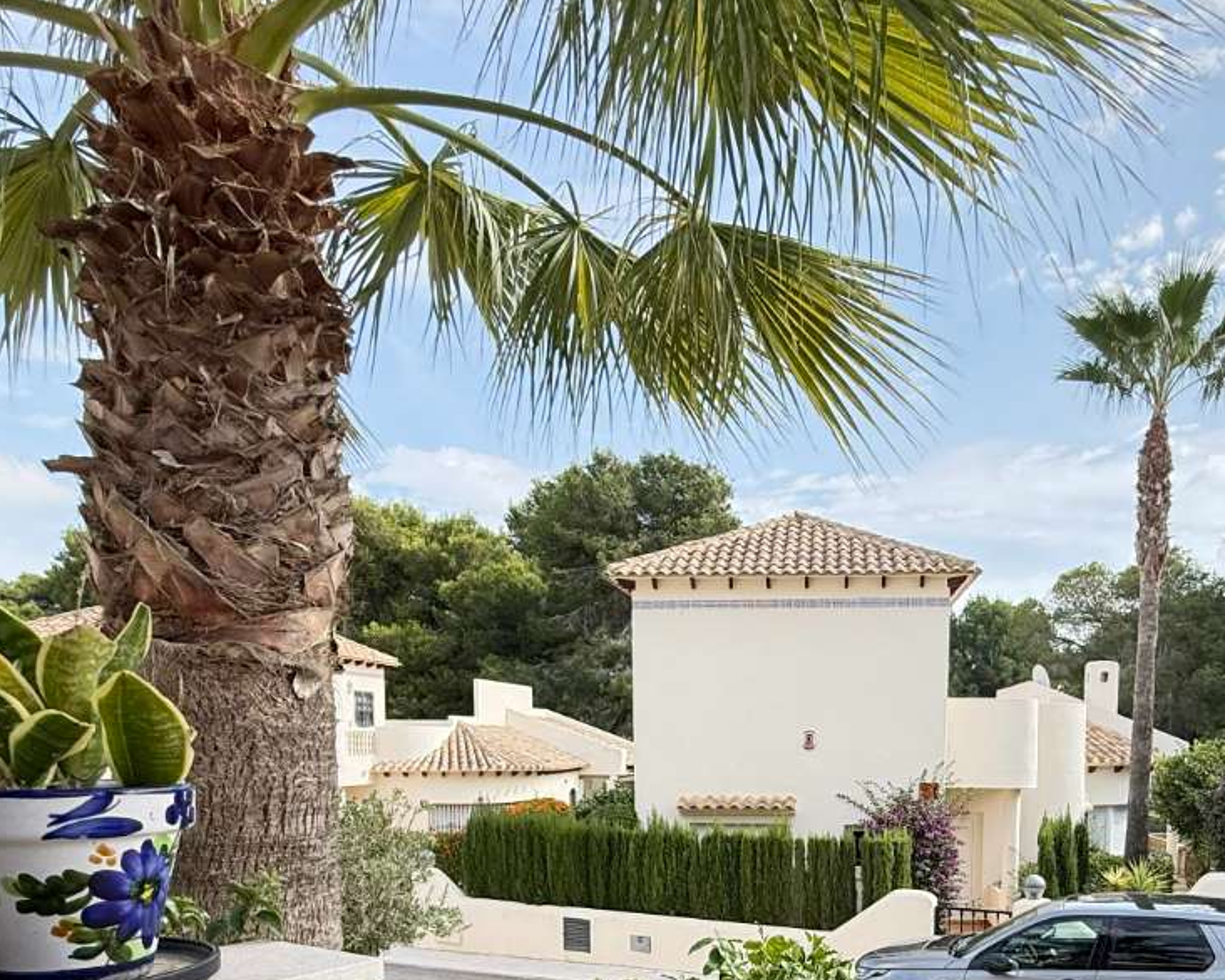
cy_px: 834
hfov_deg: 61.3
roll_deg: -0.4
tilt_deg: -4.2
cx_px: 766
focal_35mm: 28
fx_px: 1015
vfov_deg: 47.6
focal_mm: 2.22
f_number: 2.2
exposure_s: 1/742
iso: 50
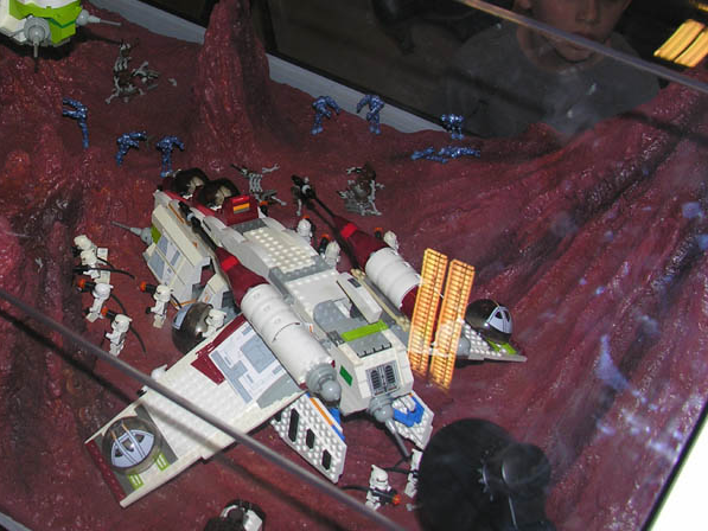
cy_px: 190
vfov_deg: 24.3
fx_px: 1227
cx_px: 120
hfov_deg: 31.2
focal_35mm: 60
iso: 50
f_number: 2.8
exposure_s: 1/60.1
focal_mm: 8.9
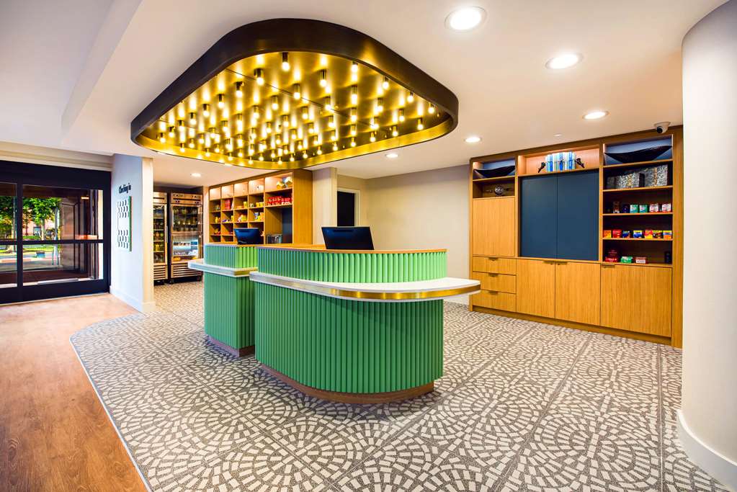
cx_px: 368
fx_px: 307
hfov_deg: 100.4
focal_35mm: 15
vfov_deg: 77.4
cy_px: 246
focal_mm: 15
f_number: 8
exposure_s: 1/8
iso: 400
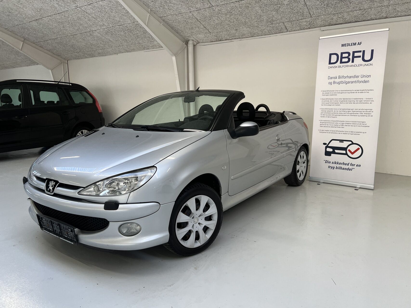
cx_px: 206
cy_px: 154
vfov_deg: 53.1
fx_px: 309
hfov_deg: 67.3
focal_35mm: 26
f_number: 1.5
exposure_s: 1/100
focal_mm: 5.7
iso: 32
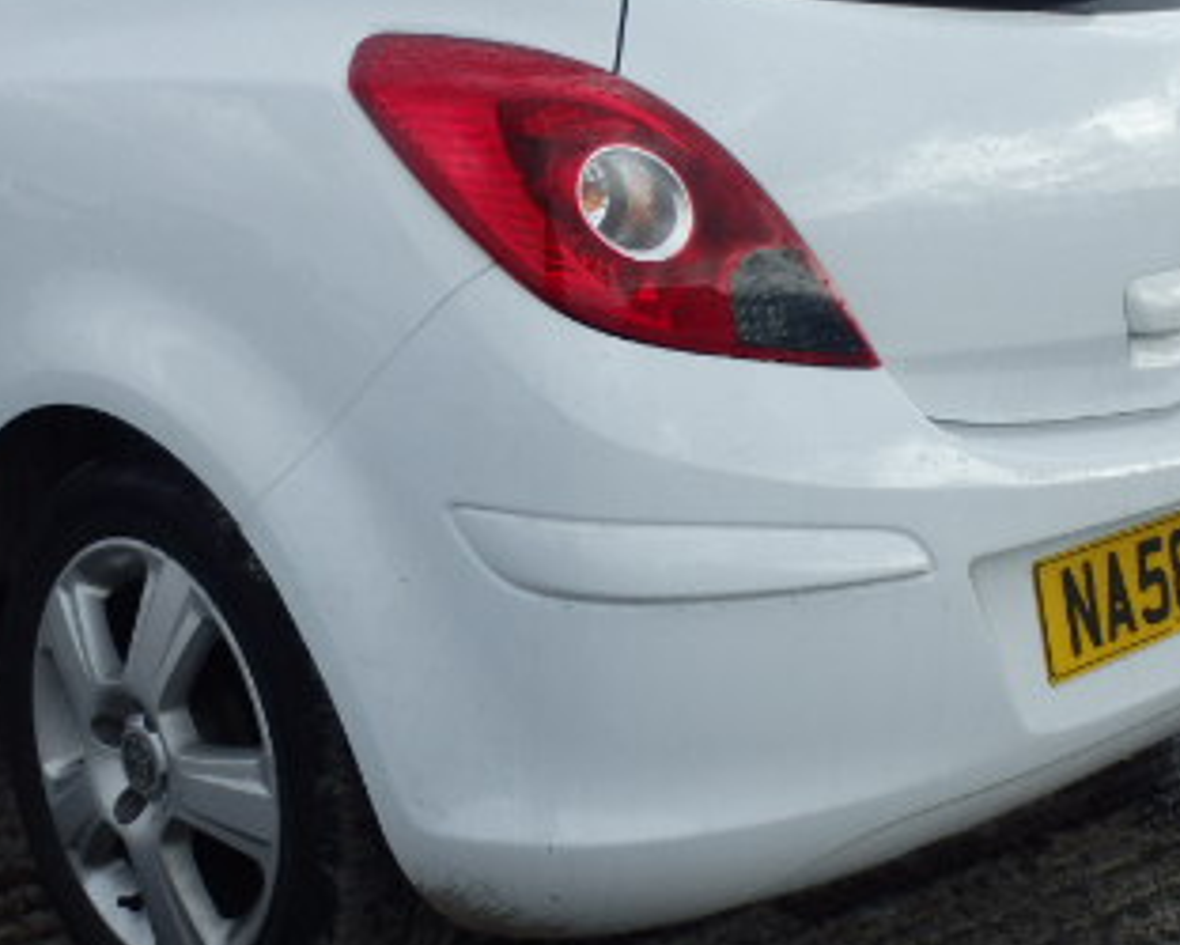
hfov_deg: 33.3
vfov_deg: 27.0
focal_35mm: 56
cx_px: 393
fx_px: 1957
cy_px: 310
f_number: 3.9
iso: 125
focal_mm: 5
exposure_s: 1/500
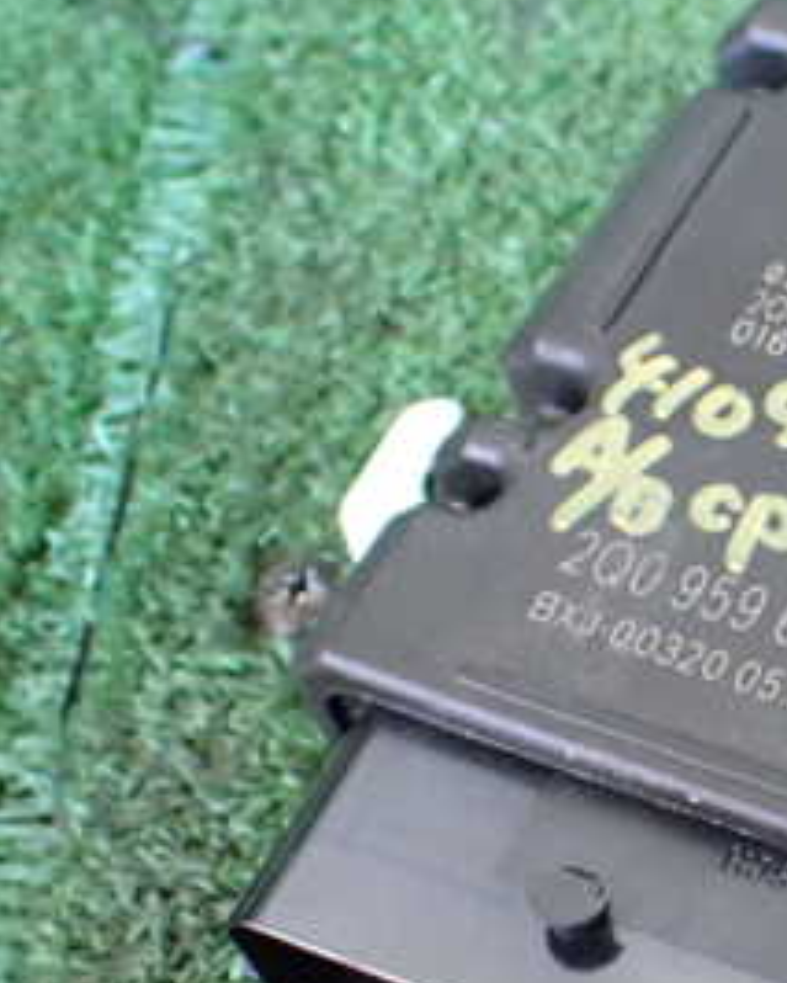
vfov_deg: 28.4
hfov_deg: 21.3
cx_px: 983
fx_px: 1921
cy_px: 713
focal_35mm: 66
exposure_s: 1/60
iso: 800
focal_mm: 5.4
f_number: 2.3
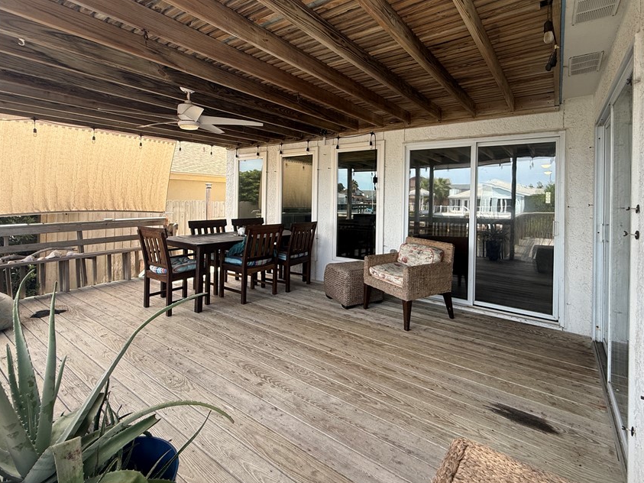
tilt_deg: +0.7
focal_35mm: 17
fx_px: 316
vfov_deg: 74.0
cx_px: 351
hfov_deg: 90.8
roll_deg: -0.5
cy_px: 196
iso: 64
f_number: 2.2
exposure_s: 1/344
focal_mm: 2.22
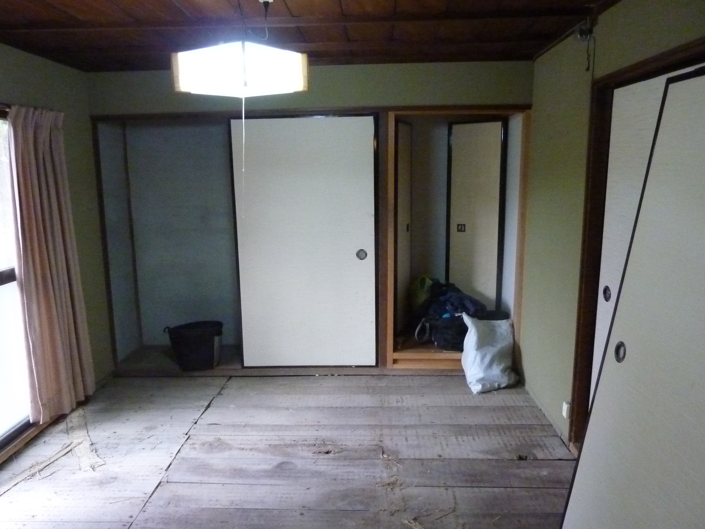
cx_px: 352
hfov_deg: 69.4
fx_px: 509
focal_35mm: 25
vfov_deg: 54.9
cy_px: 264
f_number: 3.3
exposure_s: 1/50
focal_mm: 4.1
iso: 800
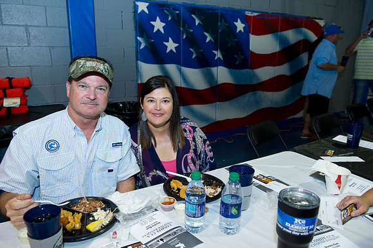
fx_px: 290
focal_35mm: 28
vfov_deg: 46.4
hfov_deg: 65.5
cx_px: 186
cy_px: 124
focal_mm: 28
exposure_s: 1/60
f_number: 4.5
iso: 1250
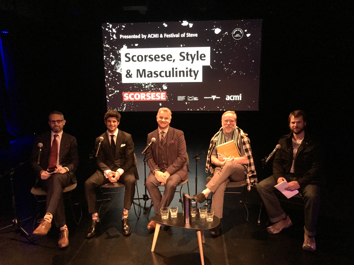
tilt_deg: -12.5
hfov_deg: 61.7
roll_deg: -0.4
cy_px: 132
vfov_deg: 48.2
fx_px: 297
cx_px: 177
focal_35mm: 29
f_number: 2.2
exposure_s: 1/20
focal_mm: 4.15
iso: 250
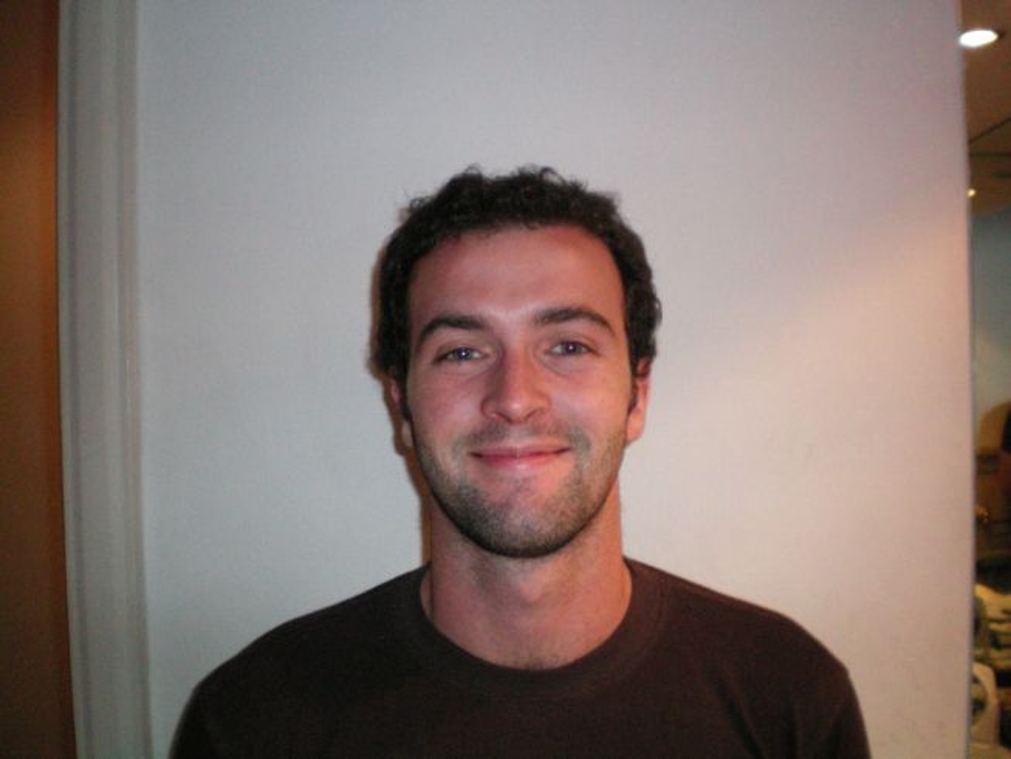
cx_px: 506
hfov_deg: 49.0
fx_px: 1110
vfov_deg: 37.7
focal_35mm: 38
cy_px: 380
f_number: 3.1
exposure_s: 1/60
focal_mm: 6.3
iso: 400
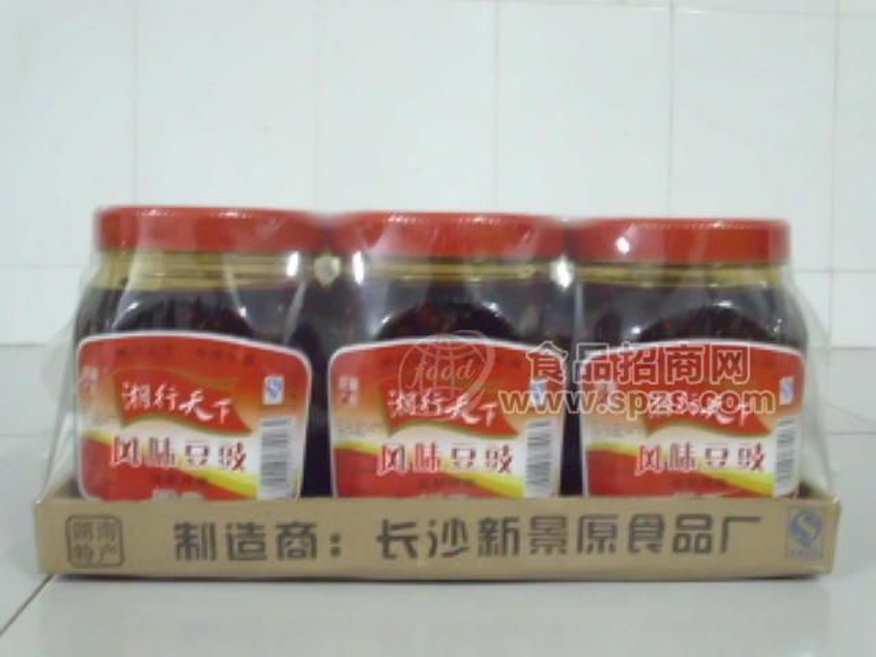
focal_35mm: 42
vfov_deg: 34.3
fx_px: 1063
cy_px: 328
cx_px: 438
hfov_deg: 44.8
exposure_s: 1/4
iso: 800
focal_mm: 7.4
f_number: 3.3
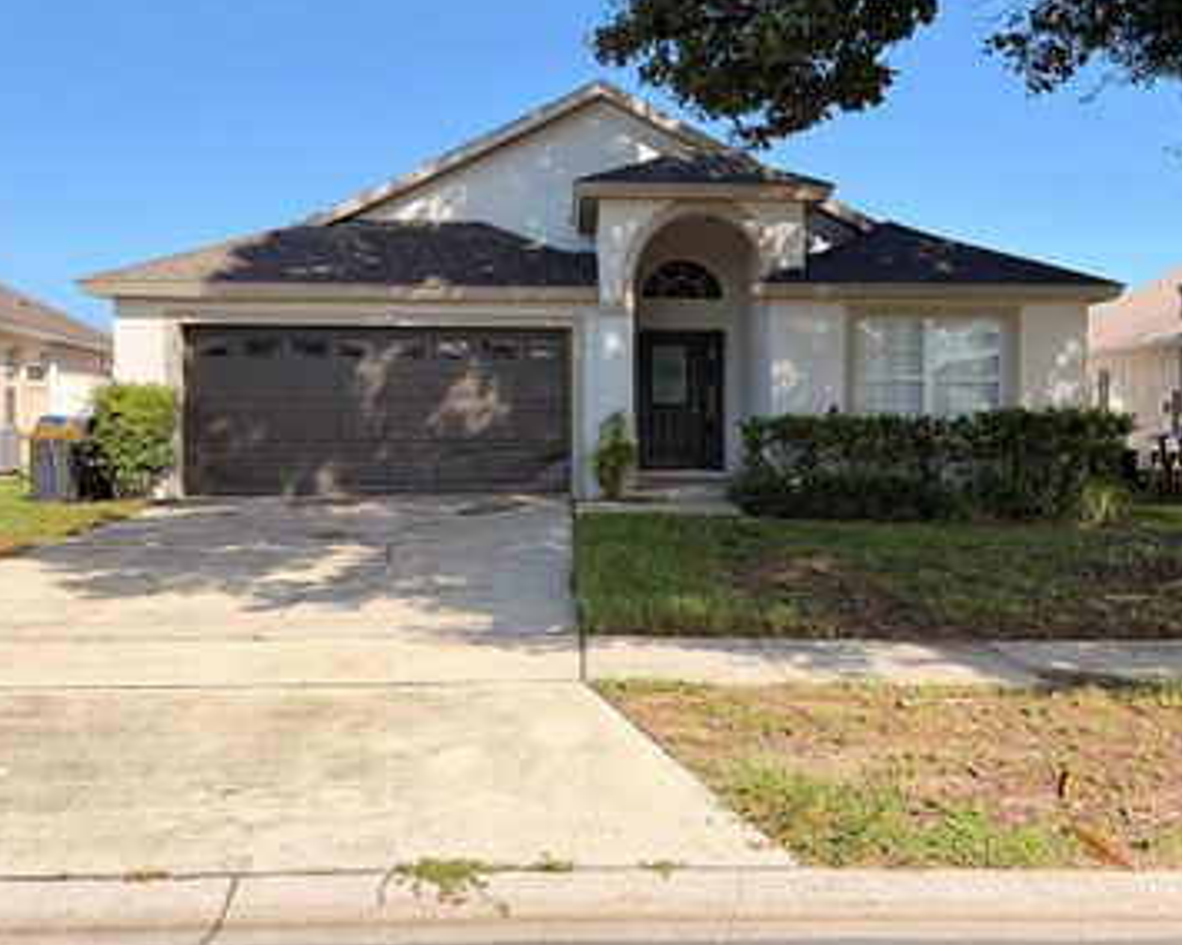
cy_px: 424
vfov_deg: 44.5
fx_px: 1154
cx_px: 633
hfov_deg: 54.2
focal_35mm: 33
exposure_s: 1/2611
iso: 100
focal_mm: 6.76
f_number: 1.78
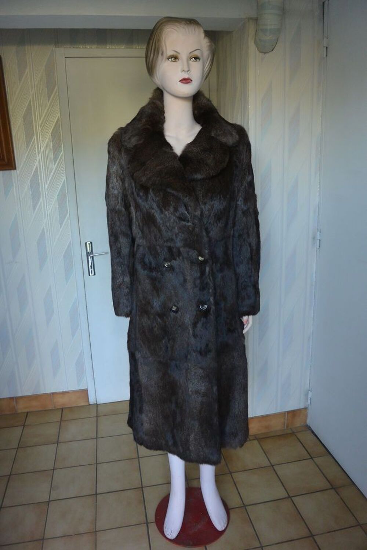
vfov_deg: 67.4
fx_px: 413
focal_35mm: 27
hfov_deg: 47.9
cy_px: 275
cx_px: 184
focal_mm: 10
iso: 400
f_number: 3.5
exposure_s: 1/60
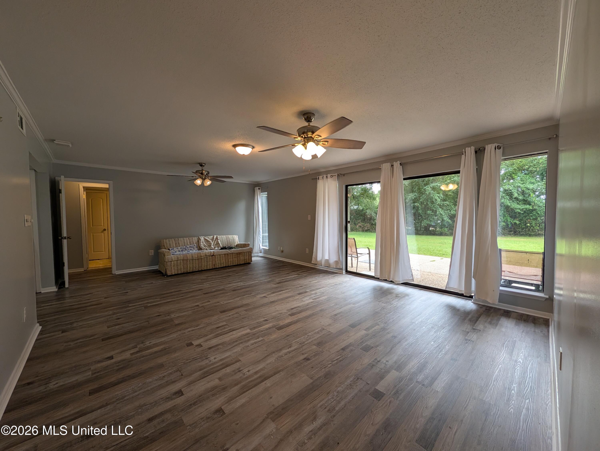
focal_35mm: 12
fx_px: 208
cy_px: 226
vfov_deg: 94.6
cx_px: 300
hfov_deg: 110.5
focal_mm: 2.02
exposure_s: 1/255
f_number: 1.7
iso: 162
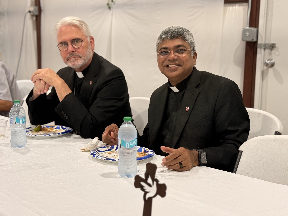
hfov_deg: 38.9
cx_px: 141
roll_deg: -1.3
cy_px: 108
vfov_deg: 29.7
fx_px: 408
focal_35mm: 49
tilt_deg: -7.6
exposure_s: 1/160
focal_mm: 6.76
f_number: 1.78
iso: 100
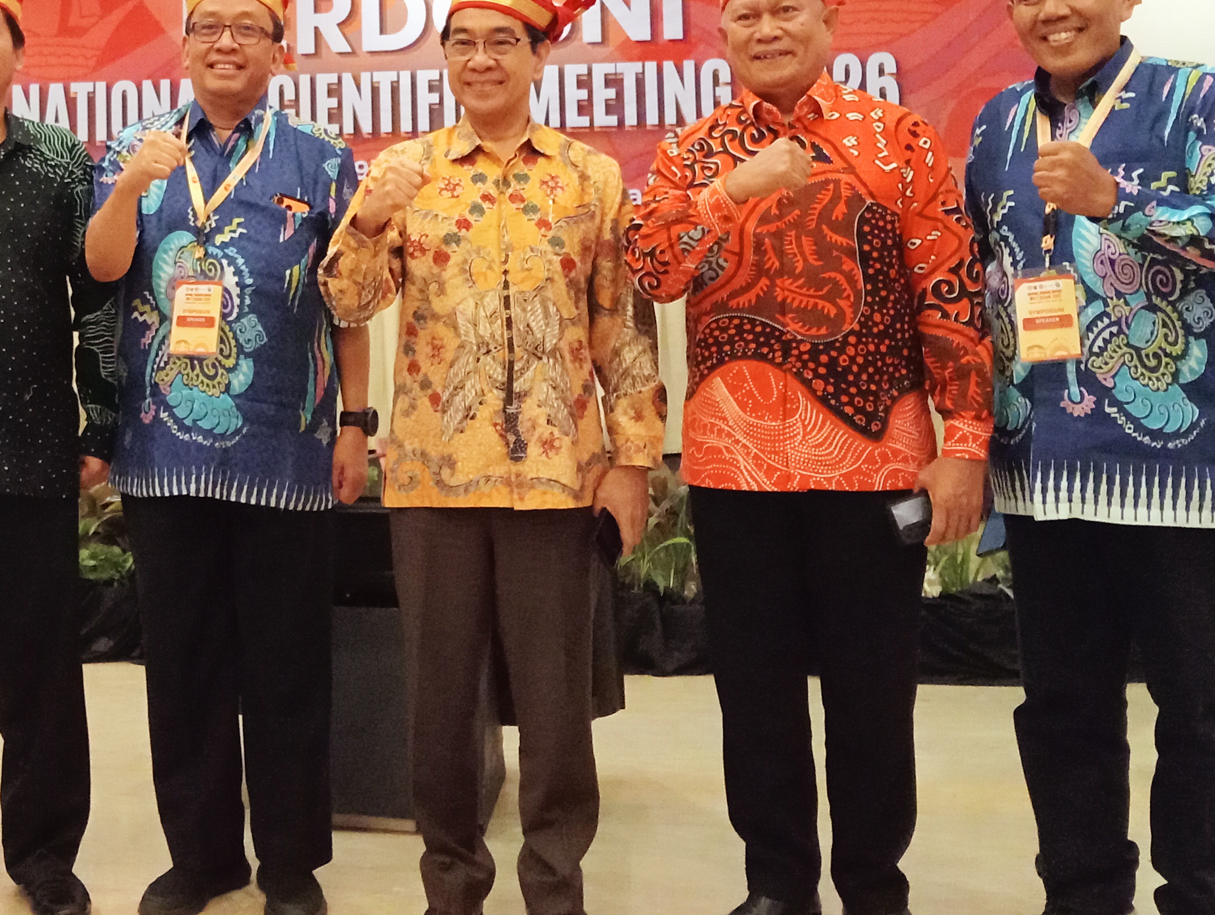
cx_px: 254
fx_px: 1863
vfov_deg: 26.8
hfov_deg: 35.0
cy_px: 125
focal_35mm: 53
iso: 4800
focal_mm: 3.98
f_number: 1.8
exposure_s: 1/100
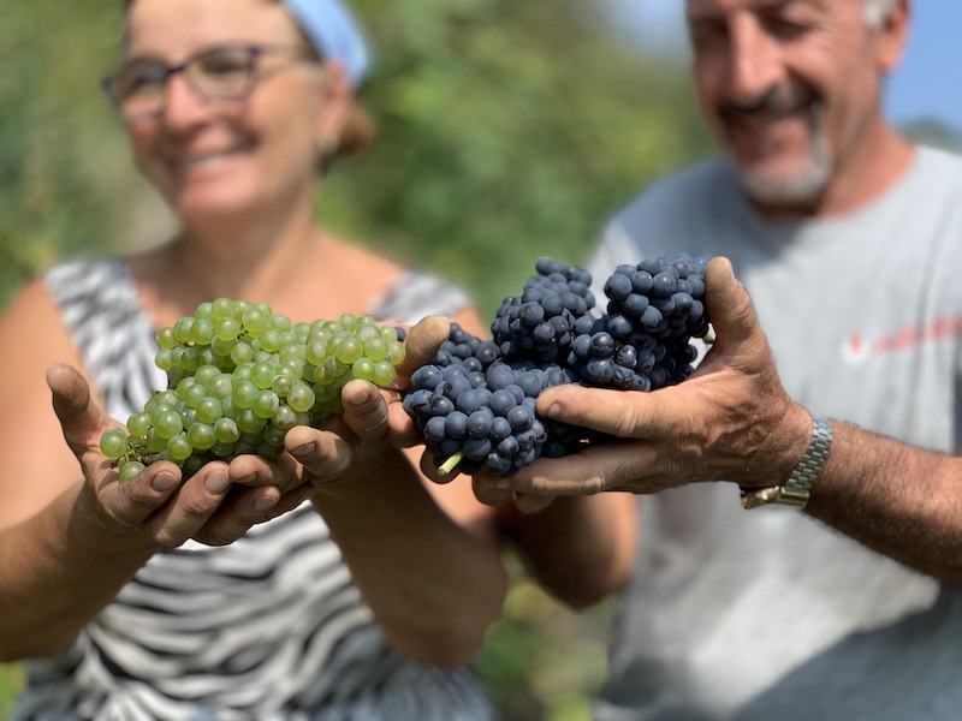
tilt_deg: +4.9
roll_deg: +2.9
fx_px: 1445
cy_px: 360
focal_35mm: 52
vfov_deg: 28.0
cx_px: 481
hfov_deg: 36.8
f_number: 2.4
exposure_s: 1/413
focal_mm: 6
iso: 16
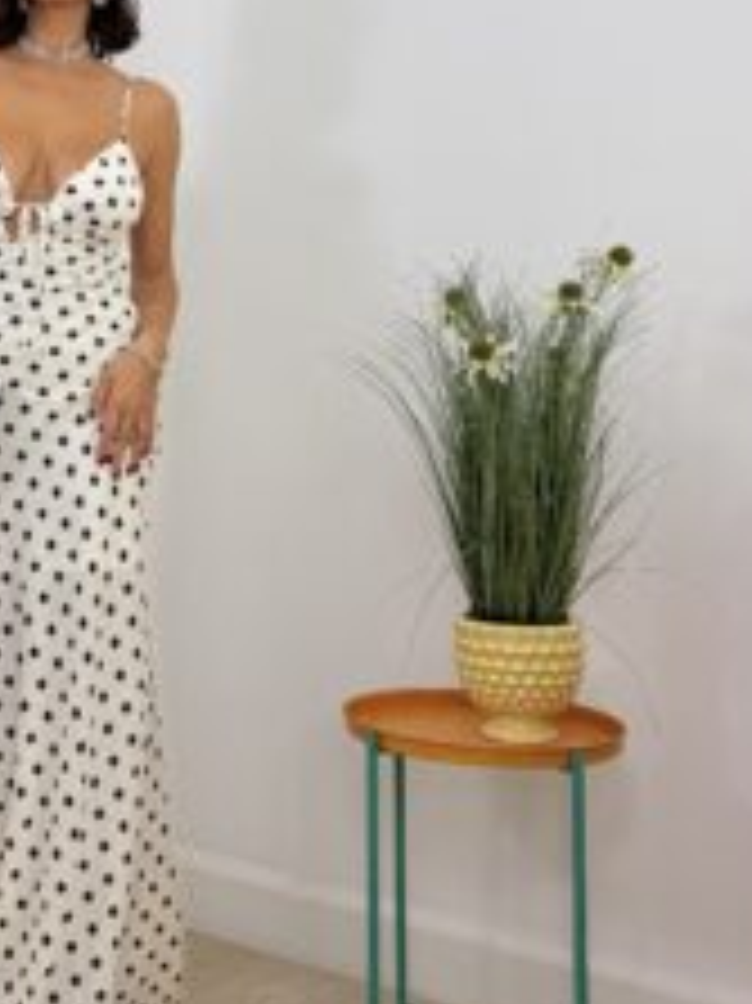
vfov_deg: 43.4
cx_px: 117
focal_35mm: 43
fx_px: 1247
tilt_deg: +6.2
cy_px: 351
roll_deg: -0.8
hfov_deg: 32.4
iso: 80
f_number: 1.78
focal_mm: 6.76
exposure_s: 1/438
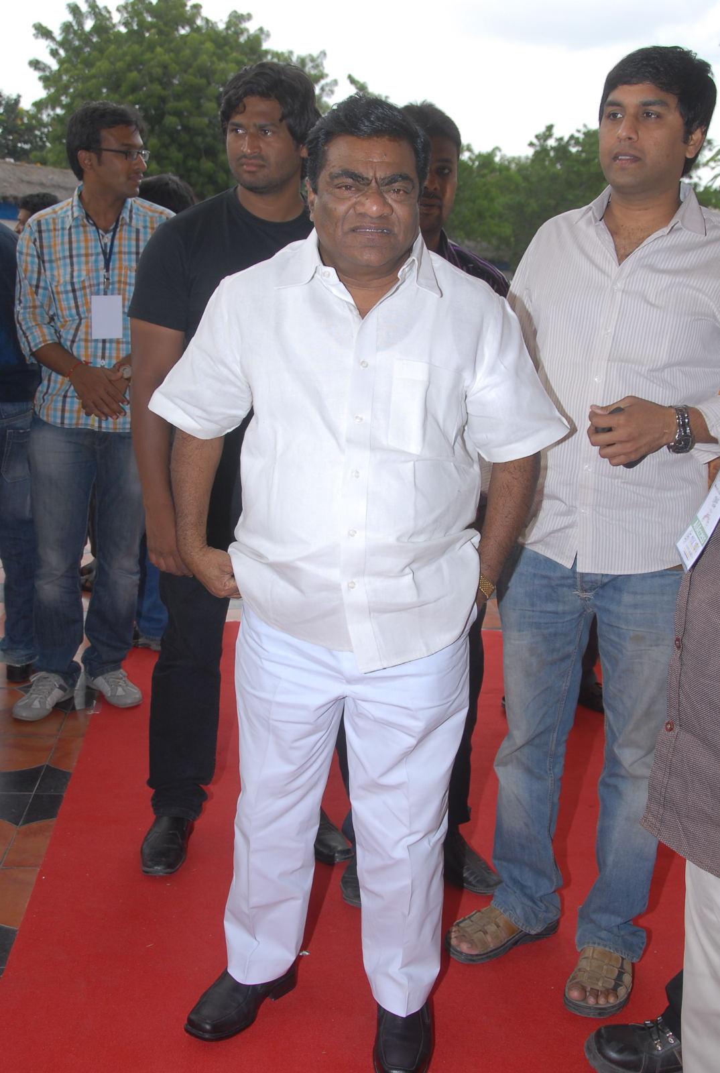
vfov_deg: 47.8
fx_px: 1209
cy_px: 536
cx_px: 360
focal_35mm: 40
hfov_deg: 33.2
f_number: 7.1
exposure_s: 1/125
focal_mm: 27
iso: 200
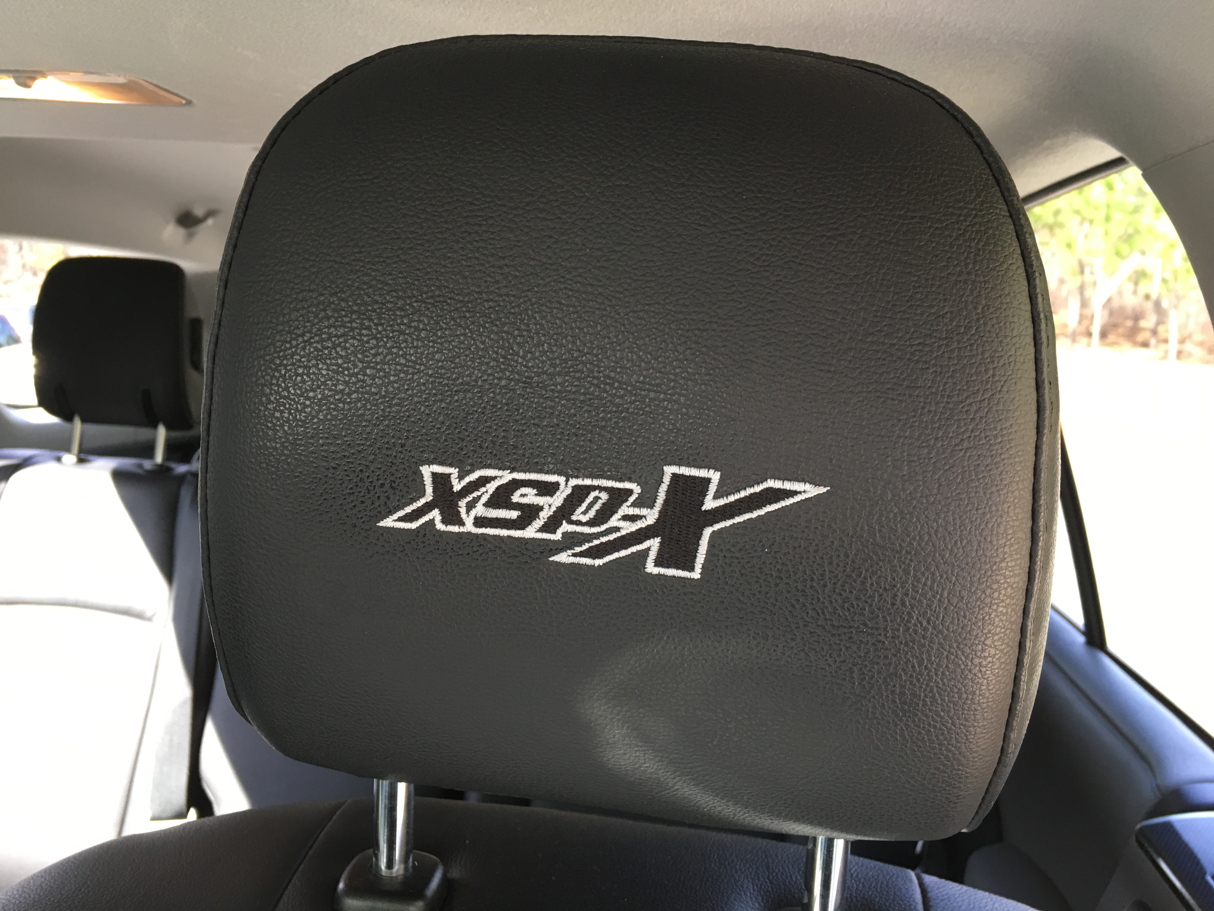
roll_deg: -4.0
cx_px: 607
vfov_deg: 48.2
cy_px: 456
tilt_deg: -3.3
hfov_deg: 61.7
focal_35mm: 29
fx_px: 1017
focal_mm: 4.15
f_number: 2.2
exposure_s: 1/15
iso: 32
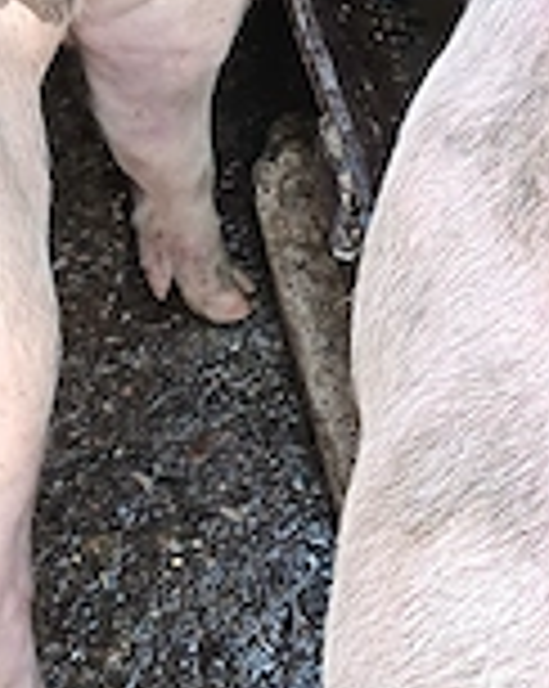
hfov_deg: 12.4
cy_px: 524
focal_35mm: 123
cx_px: 540
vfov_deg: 15.6
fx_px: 2503
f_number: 1.75
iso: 2669
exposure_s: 1/60
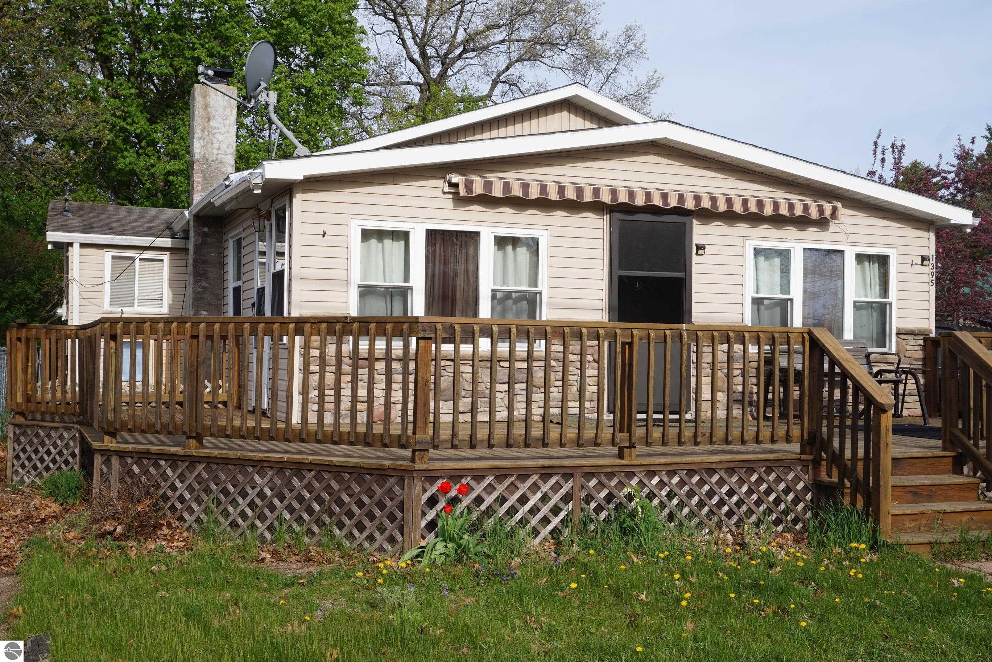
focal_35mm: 40
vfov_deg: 33.0
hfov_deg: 47.9
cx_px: 496
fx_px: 1116
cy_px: 331
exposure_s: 1/80
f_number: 13
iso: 100
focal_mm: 27
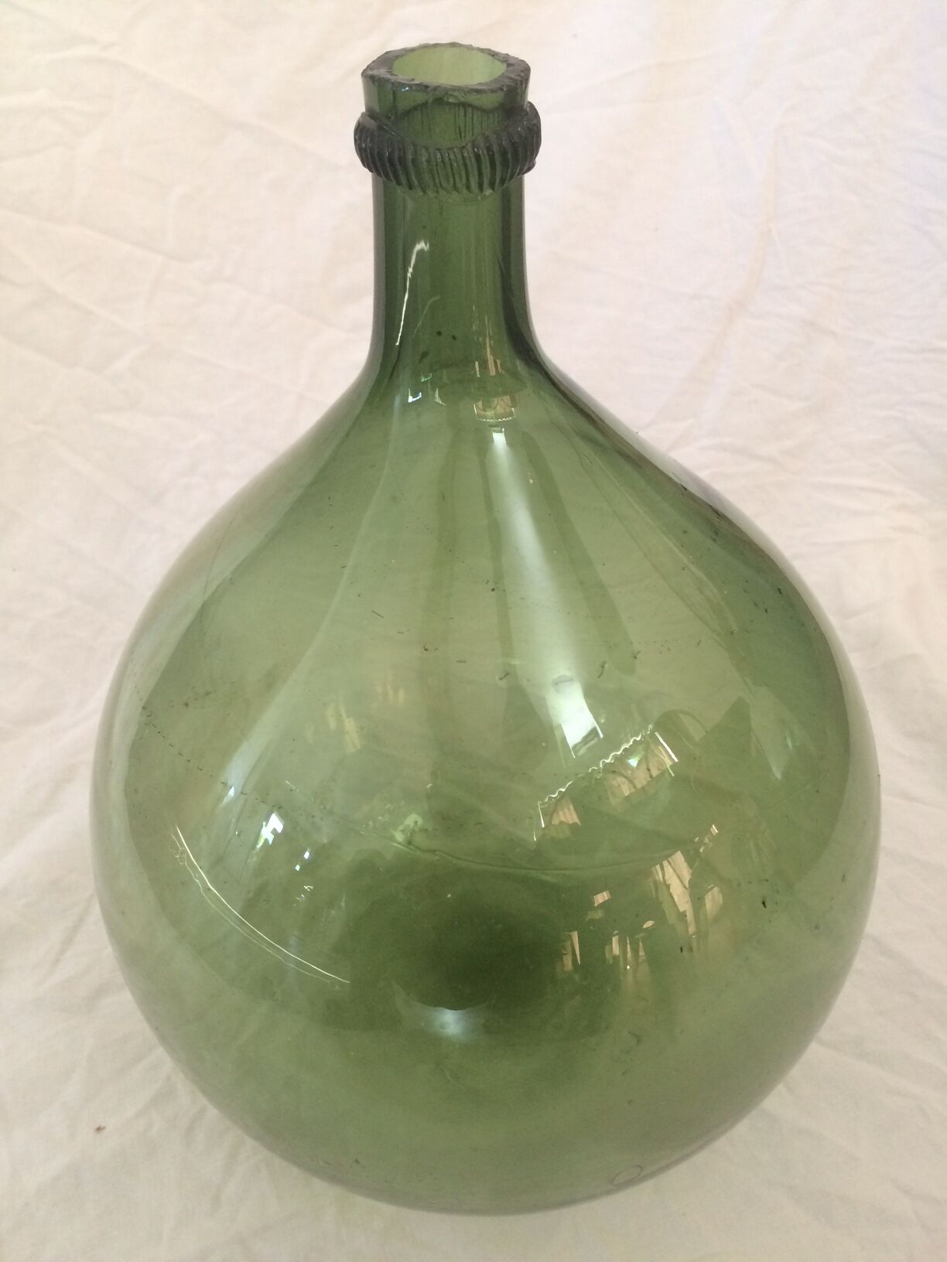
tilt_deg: -41.9
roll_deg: -2.4
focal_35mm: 29
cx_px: 474
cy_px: 631
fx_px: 1058
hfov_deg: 48.2
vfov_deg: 61.7
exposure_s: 1/33
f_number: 2.2
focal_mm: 4.15
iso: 160
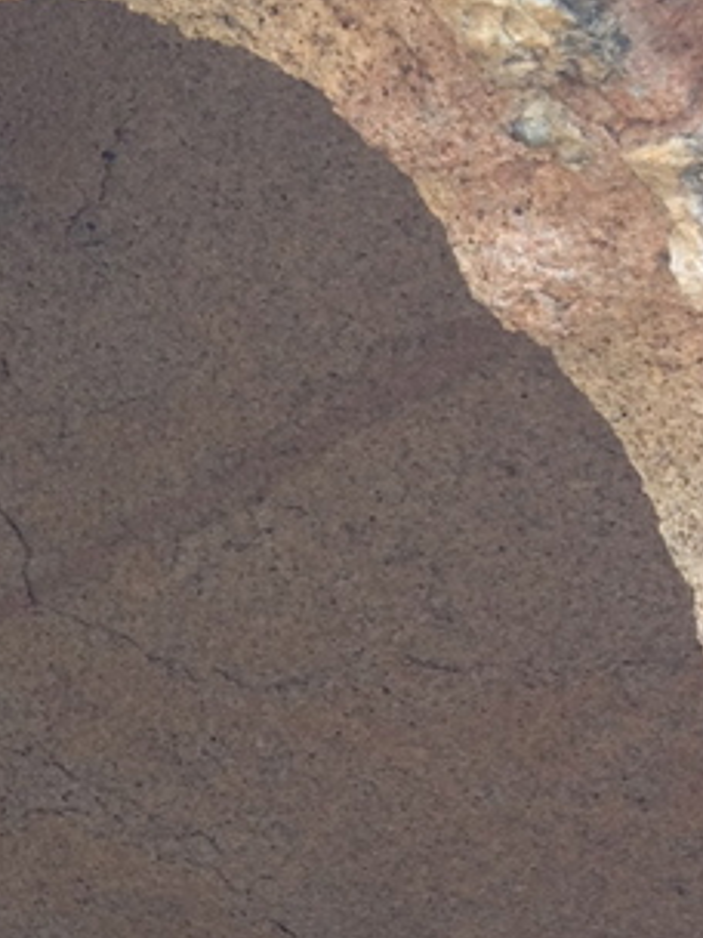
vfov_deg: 14.2
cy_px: 756
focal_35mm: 138
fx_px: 3737
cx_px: -586
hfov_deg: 10.1
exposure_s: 1/40
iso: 64
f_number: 2.4
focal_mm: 4.28
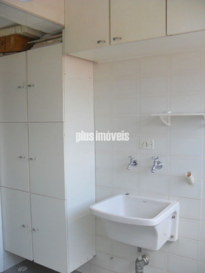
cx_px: 102
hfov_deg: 40.7
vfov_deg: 52.6
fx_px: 276
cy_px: 136
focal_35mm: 35
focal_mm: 6.3
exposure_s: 1/45
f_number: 3
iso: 100
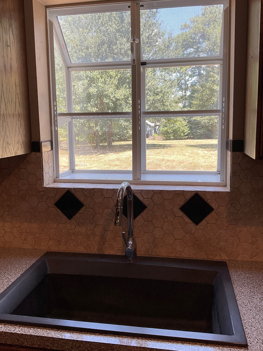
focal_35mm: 33
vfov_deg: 55.3
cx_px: 127
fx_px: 334
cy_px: 167
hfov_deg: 42.9
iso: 25
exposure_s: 1/100
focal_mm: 3
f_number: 1.8
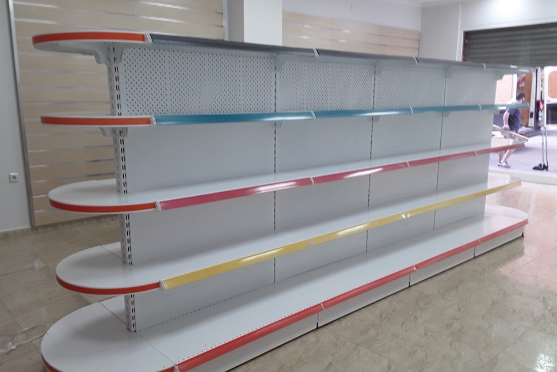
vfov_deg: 45.0
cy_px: 198
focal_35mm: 29
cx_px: 271
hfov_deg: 63.6
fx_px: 449
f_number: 1.9
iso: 40
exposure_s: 1/33
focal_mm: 2.91
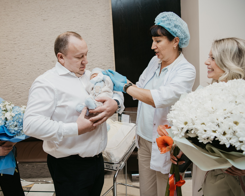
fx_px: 232
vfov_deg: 45.8
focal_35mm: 32
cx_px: 95
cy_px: 94
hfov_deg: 55.2
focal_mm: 27
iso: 200
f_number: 4
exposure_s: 1/160
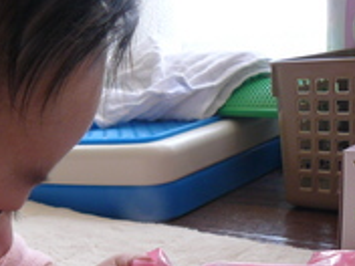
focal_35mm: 82
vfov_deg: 17.5
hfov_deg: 23.3
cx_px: 44
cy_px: 282
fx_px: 841
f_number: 2.8
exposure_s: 1/40
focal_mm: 6
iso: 100
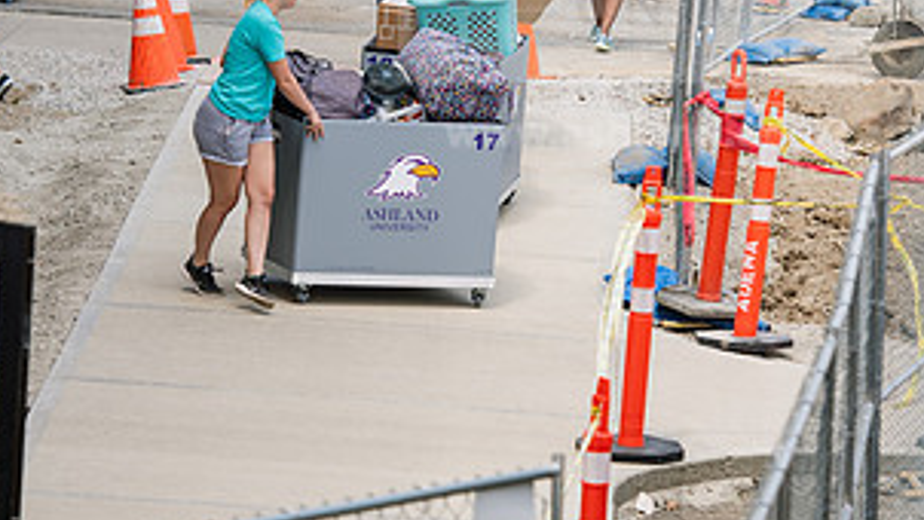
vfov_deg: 4.5
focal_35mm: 272
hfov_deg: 7.9
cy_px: 197
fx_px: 6665
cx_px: 306
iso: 100
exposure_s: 1/400
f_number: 4
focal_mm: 135
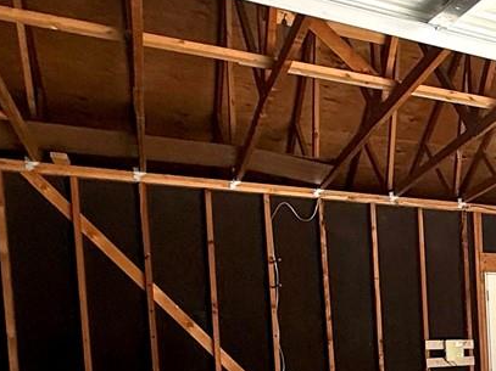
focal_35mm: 55
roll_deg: +1.4
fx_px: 788
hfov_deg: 24.7
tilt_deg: -2.7
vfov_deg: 25.0
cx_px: 788
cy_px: 388
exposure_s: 1/105
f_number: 2.2
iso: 64
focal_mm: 2.22
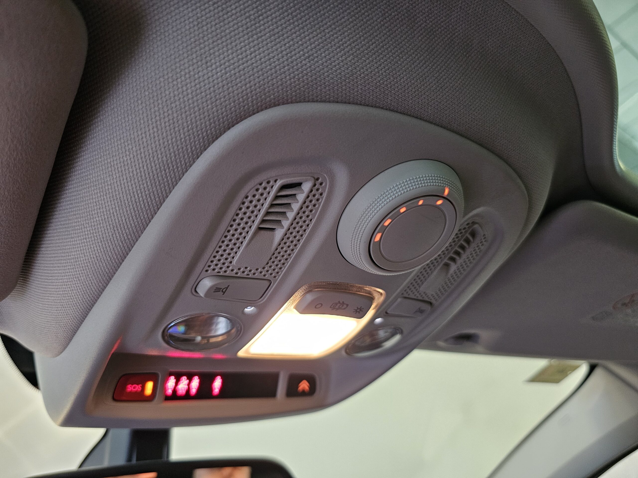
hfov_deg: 73.9
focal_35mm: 23
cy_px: 239
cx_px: 319
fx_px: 424
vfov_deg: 58.9
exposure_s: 1/24
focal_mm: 6.3
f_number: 1.7
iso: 640
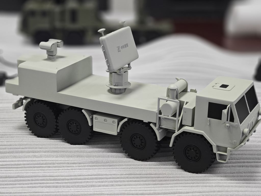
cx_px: 130
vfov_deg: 19.6
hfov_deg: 26.0
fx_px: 565
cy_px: 98
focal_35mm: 75
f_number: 1.8
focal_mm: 9.87
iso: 320
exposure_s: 1/112
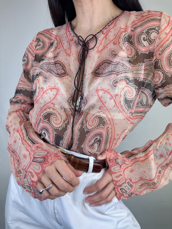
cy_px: 114
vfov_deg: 71.6
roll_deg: -0.9
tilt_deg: -4.9
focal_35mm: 24
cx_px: 86
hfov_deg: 56.8
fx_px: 159
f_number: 1.78
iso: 80
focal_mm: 6.86
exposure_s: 1/521
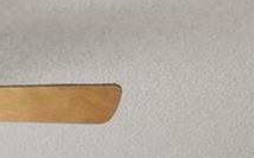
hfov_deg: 15.9
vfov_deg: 9.1
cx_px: -230
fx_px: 740
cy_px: 513
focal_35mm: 107
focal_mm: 14
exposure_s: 1/8
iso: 800
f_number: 8
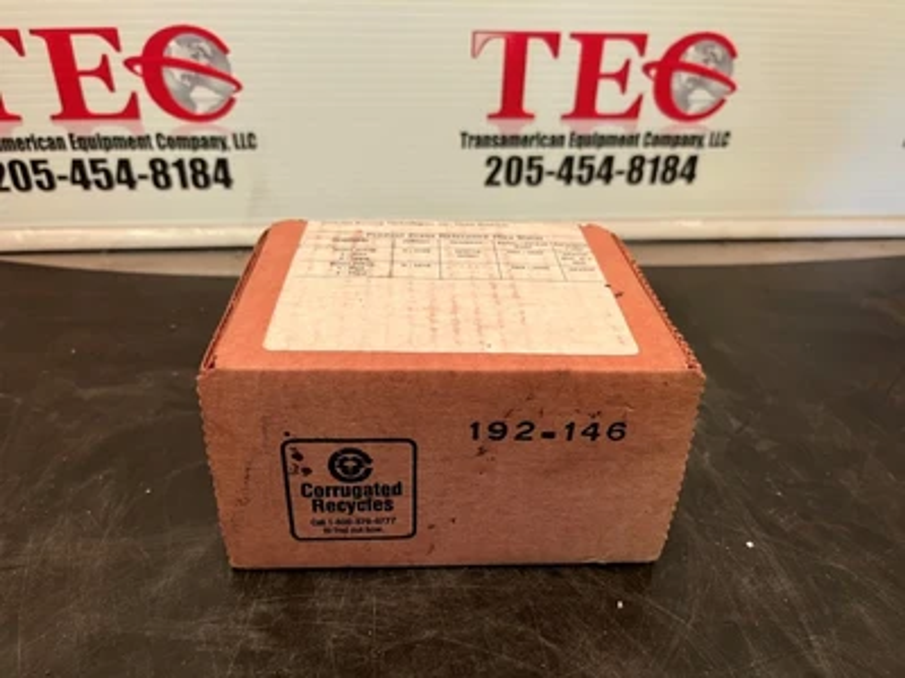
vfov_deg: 53.1
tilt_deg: -30.4
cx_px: 452
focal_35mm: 26
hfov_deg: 67.3
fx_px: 680
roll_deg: -2.5
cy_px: 339
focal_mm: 5.1
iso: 160
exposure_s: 1/59
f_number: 1.6
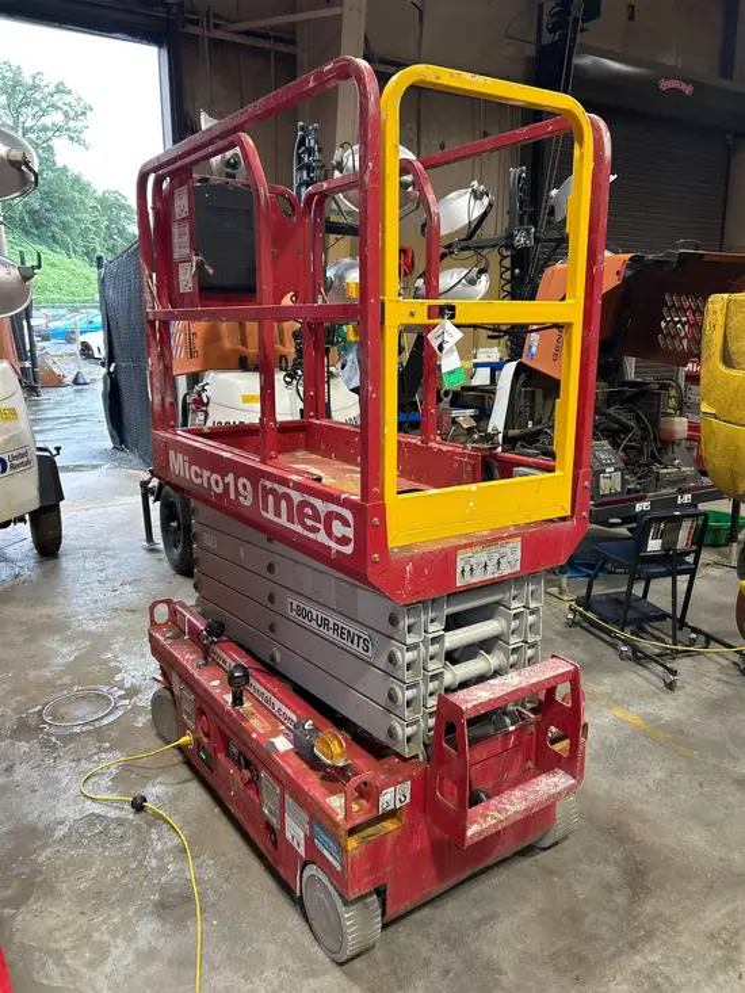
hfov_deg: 53.1
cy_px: 496
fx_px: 746
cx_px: 372
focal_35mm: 26
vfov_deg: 67.3
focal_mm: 5.7
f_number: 1.5
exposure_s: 1/60
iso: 160
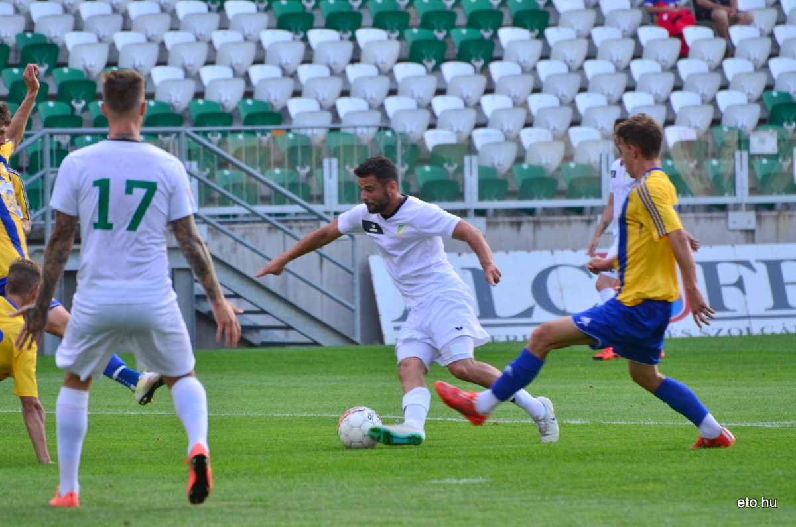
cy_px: 264
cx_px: 398
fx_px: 8606
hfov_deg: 5.3
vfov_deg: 3.5
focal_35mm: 390
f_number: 5.6
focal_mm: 260
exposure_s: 1/400
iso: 400
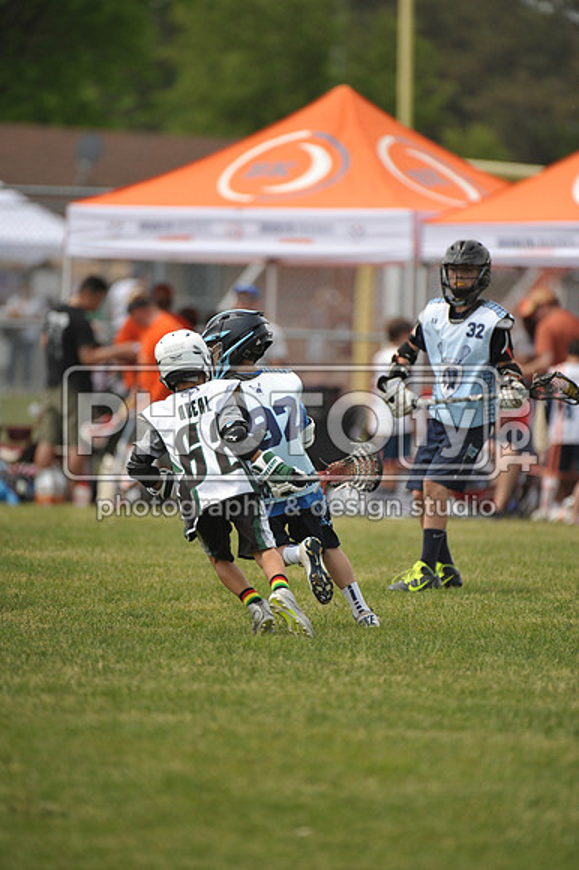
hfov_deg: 3.6
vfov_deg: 5.4
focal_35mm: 380
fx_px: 9178
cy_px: 435
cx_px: 290
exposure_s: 1/4000
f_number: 4
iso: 800
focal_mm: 380
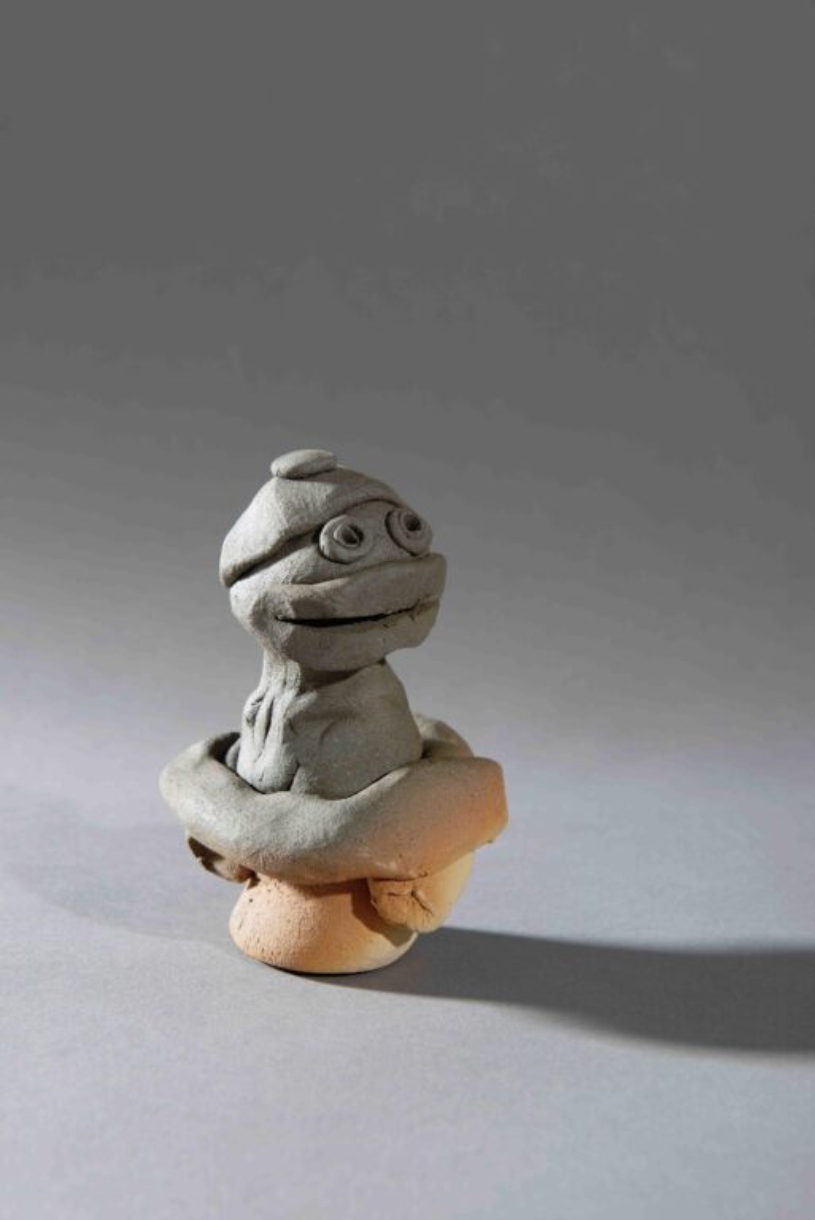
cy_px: 610
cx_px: 408
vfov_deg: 28.8
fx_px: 2374
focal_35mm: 70
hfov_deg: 19.5
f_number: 11
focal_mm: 70
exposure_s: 1/125
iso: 50
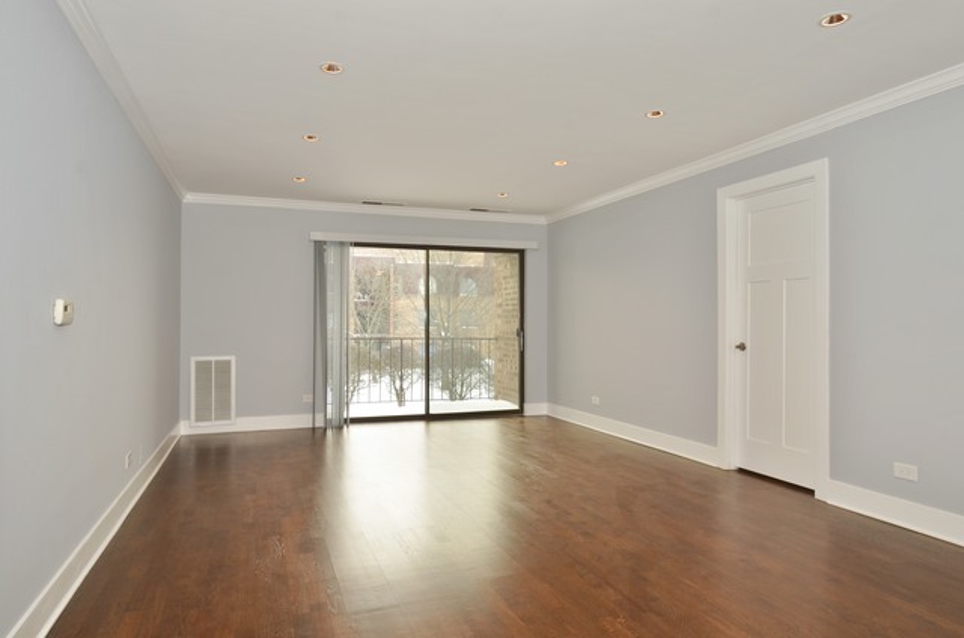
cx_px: 482
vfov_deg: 59.3
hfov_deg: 81.3
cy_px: 319
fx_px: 561
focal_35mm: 21
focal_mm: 14
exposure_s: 1/25
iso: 200
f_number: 8
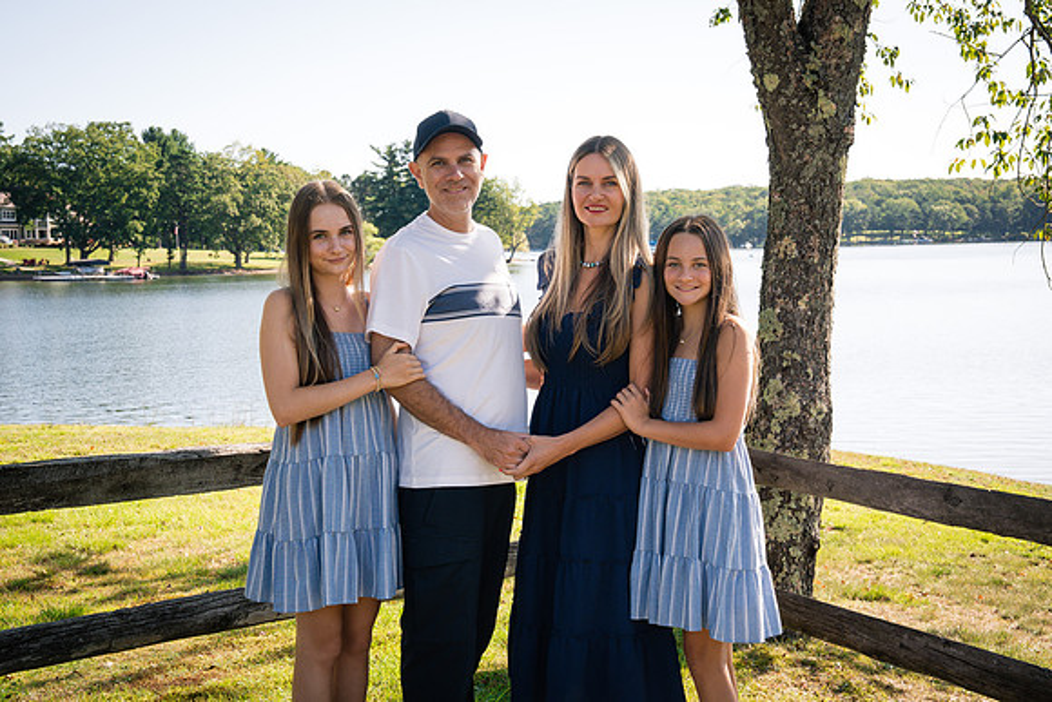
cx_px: 552
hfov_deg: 40.1
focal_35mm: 49
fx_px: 1442
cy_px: 355
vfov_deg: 27.4
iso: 250
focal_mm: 47
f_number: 8
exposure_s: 1/250
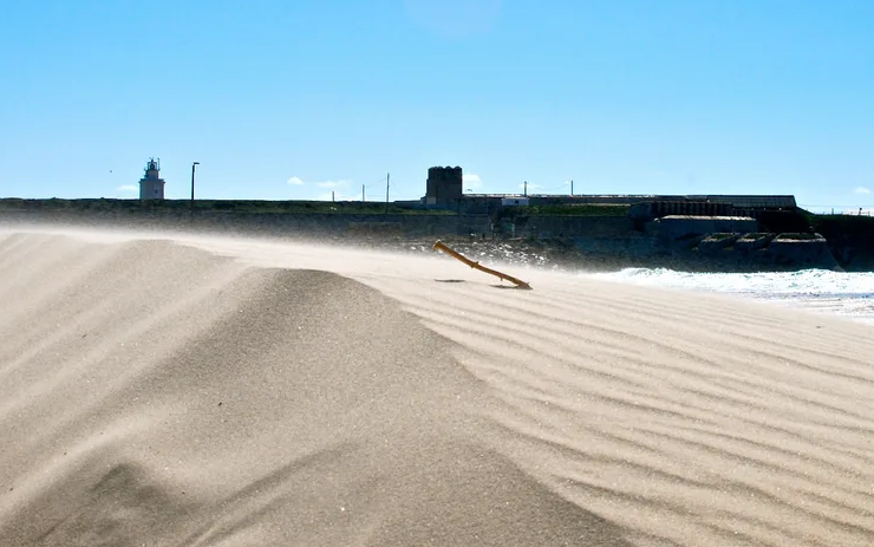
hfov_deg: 23.9
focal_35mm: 87
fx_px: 2069
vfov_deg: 15.0
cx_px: 459
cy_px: 196
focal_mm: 35
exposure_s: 1/500
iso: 250
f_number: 11
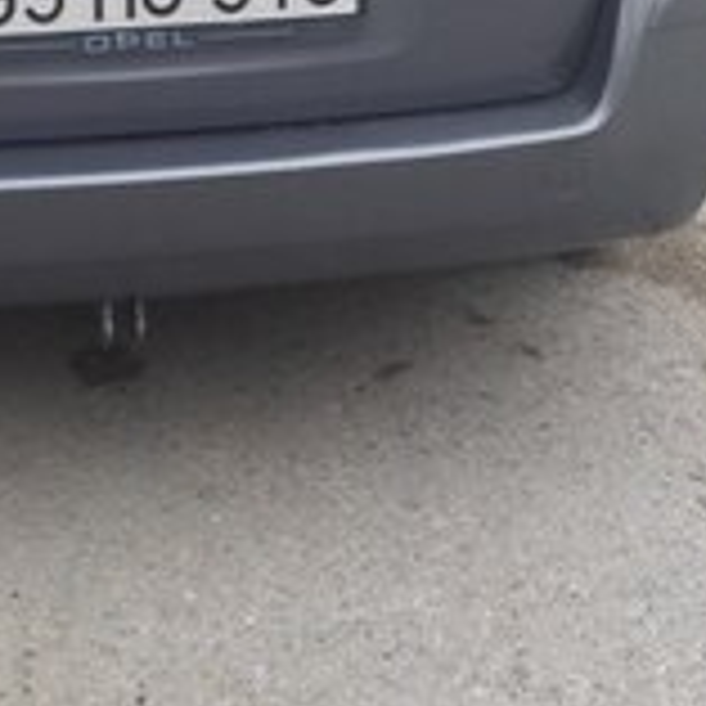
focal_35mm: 78
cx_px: 171
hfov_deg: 22.0
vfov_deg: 20.0
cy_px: -261
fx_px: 1800
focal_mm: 3.7
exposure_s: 1/50
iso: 50
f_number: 1.9
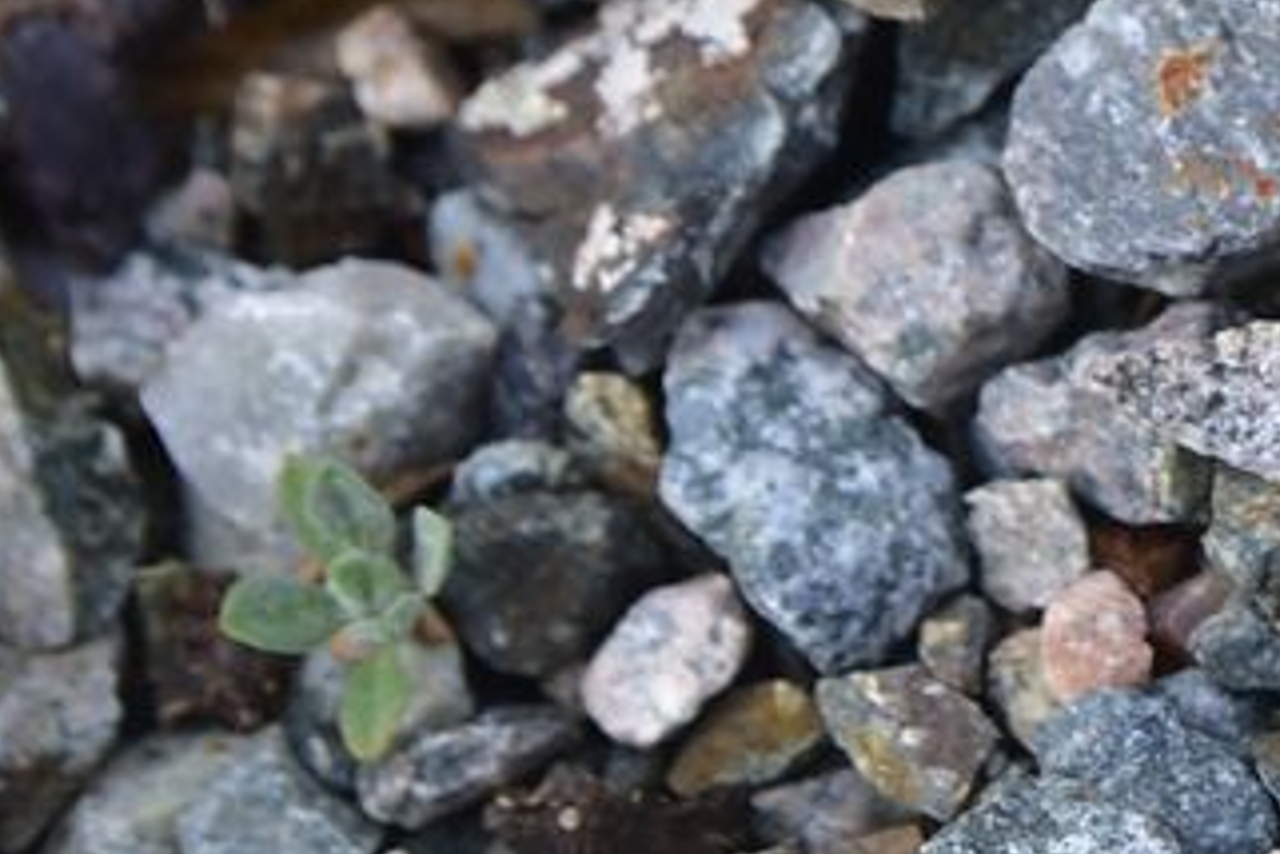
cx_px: 2349
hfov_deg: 8.7
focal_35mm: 227
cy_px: -405
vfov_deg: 6.0
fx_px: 8070
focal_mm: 56
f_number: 6.3
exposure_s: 1/160
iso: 250
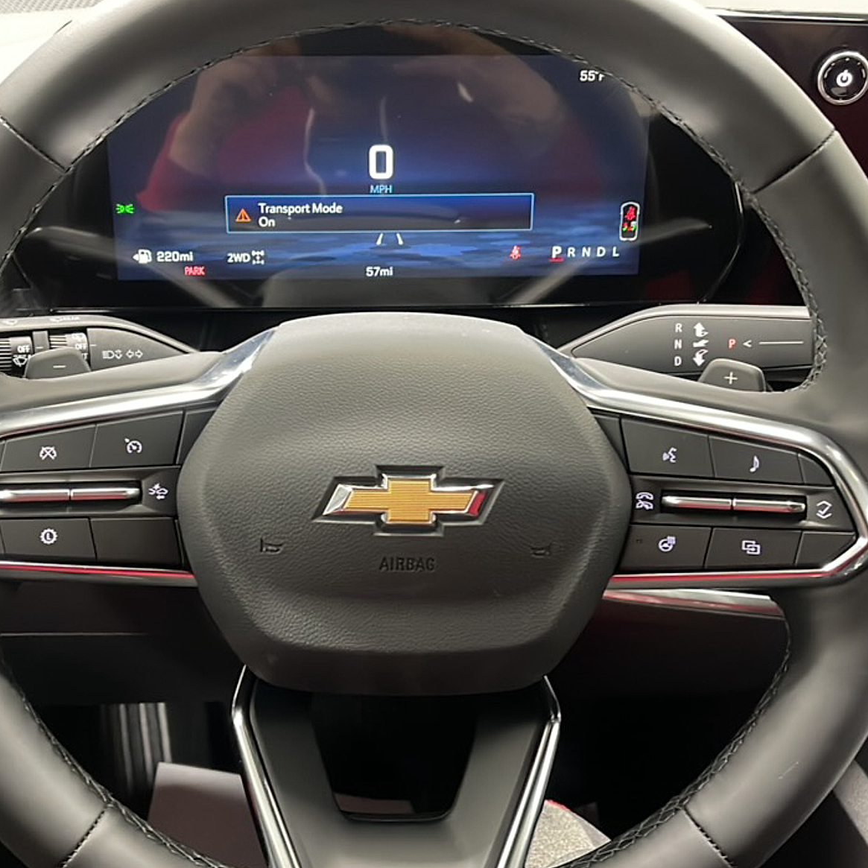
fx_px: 965
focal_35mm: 34
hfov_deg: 48.3
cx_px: 381
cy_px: 434
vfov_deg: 48.5
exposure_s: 1/40
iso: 800
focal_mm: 5.1
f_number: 1.6
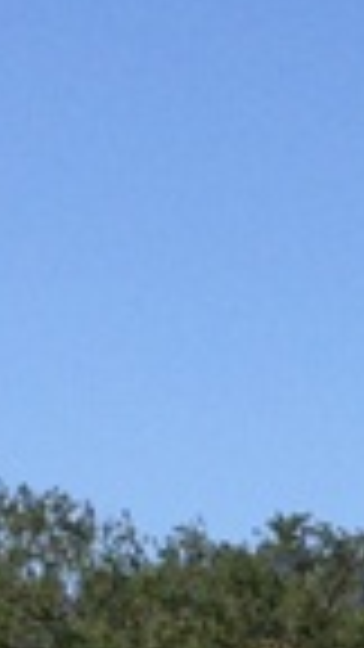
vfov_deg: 8.3
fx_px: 4393
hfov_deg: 4.7
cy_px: 842
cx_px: 494
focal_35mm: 256
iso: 50
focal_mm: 4.13
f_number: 2.4
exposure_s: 1/1355
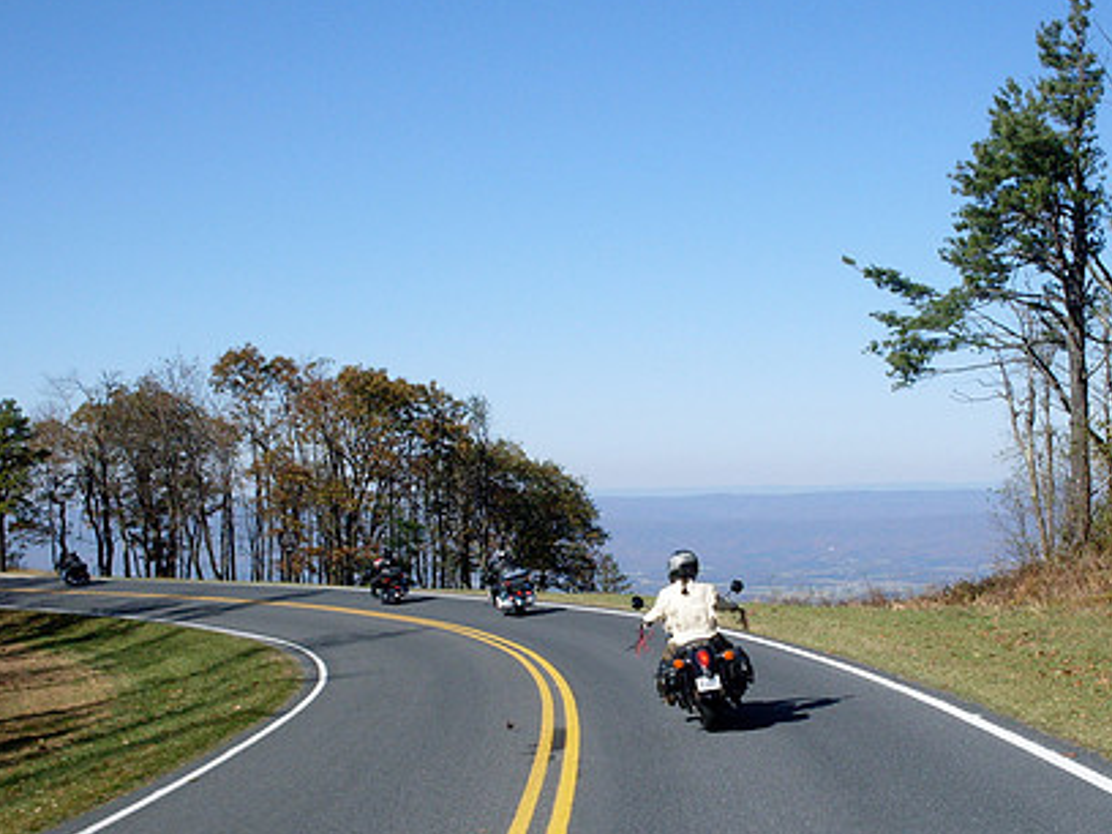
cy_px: 533
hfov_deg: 35.4
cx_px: 668
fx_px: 1735
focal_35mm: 54
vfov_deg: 26.9
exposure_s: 1/250
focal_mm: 6.3
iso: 80
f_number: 8.4
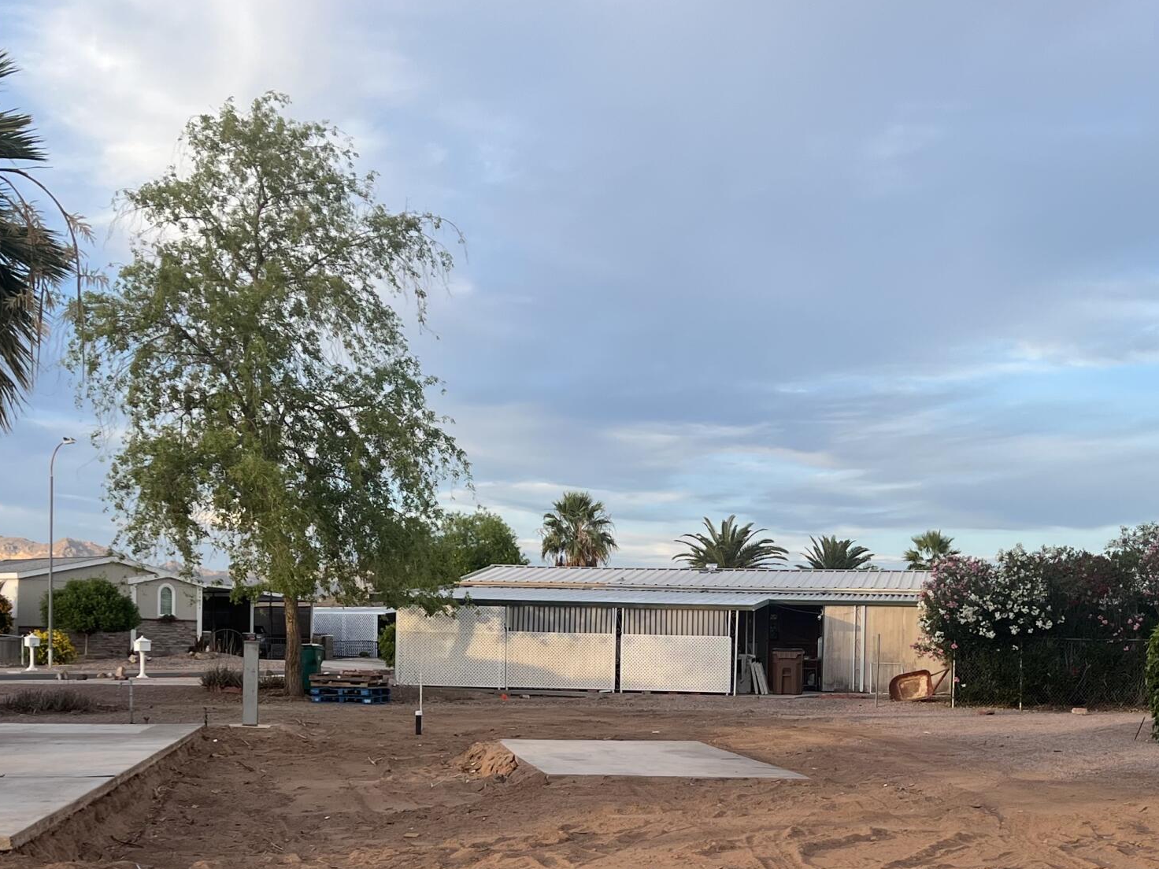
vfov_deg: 27.0
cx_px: 742
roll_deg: -1.5
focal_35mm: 53
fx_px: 1775
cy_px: 705
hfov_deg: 35.9
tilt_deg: -2.1
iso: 50
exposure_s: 1/1068
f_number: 1.5
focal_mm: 5.7
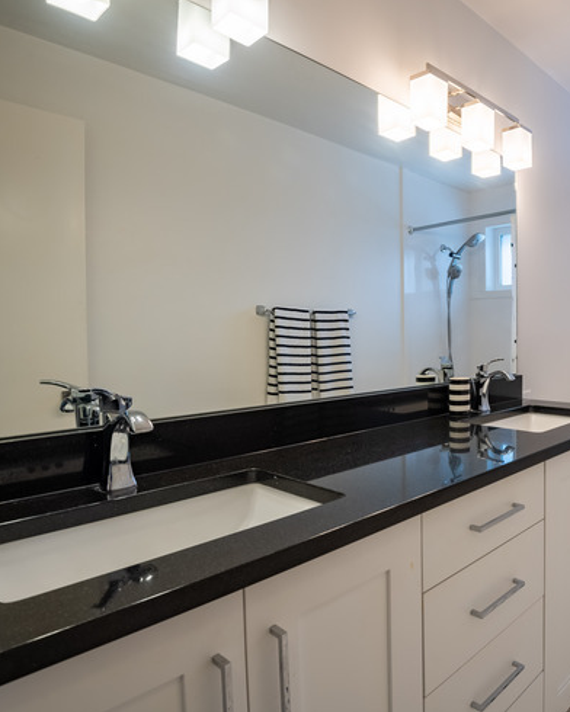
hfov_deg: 55.0
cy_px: 362
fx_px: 485
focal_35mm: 23
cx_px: 484
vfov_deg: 72.6
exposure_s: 1/60
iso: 500
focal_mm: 16
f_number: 10
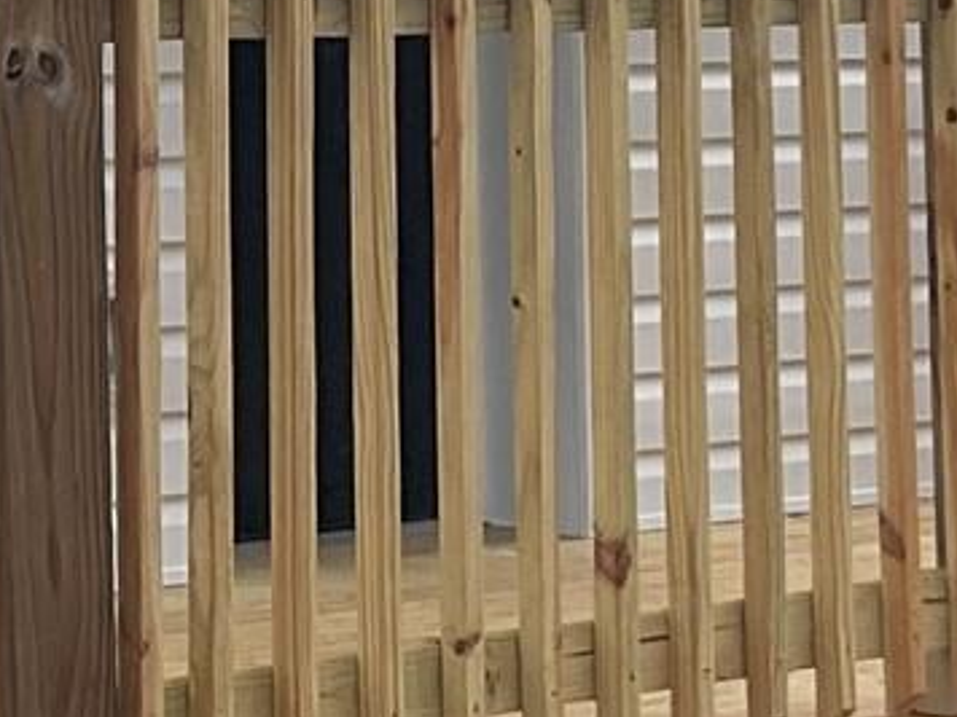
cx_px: -546
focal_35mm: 167
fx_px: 4617
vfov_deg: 8.9
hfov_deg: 11.3
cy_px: 129
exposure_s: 1/829
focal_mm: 3
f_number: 1.8
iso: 16
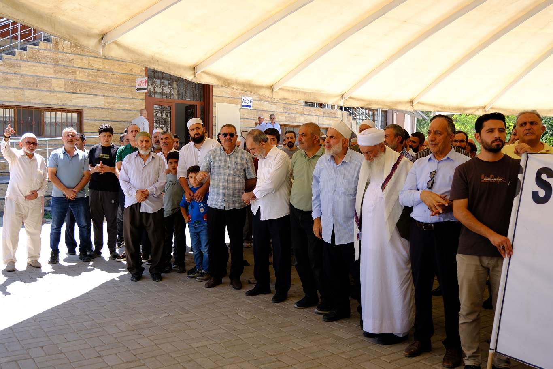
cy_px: 184
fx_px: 507
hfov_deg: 57.2
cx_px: 276
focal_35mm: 33
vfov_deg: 40.0
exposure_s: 1/400
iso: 250
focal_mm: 22.3
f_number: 4
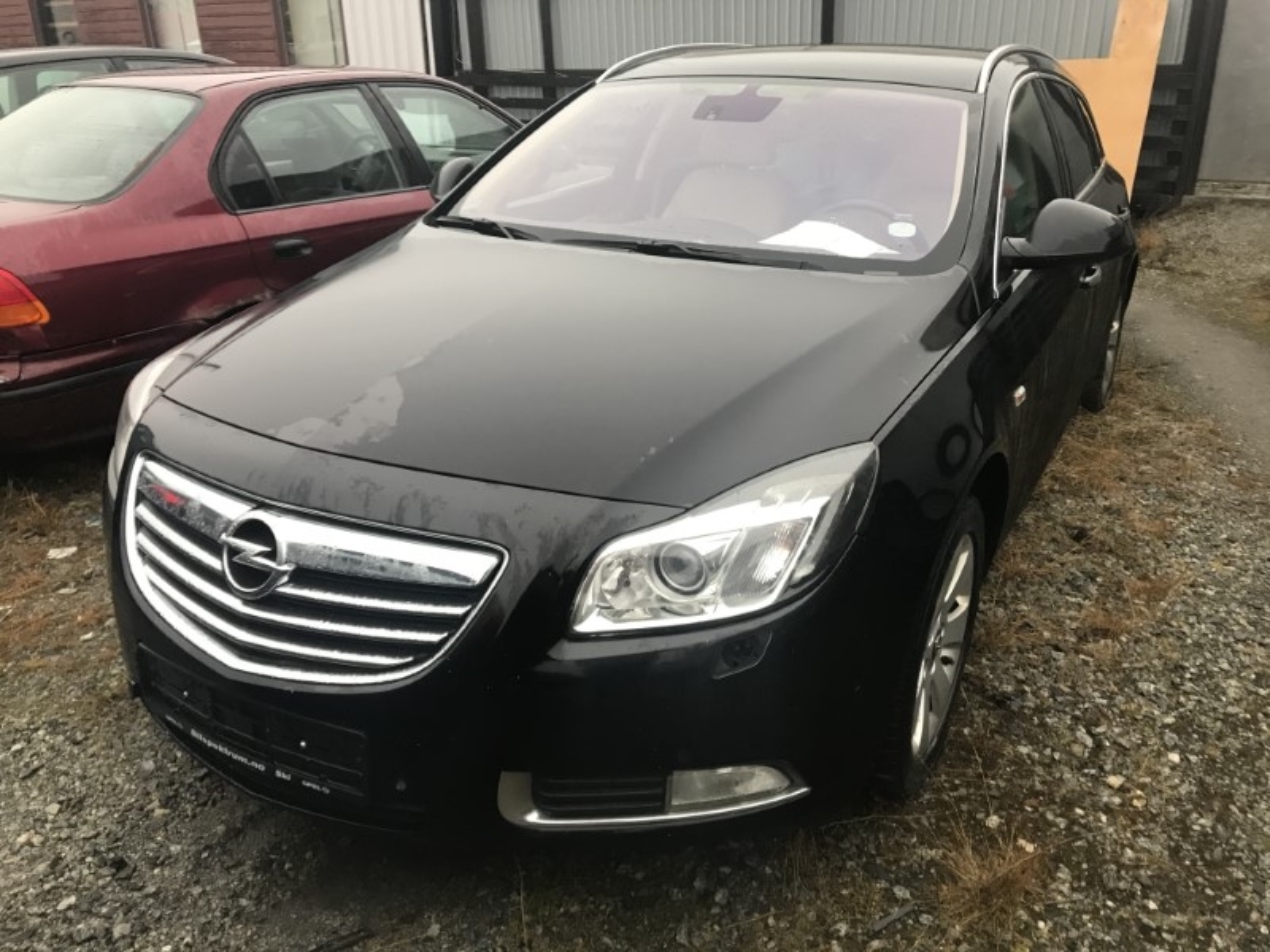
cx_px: 635
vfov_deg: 49.7
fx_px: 1027
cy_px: 476
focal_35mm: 28
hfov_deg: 63.4
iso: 40
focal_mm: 3.99
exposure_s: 1/33
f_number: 1.8
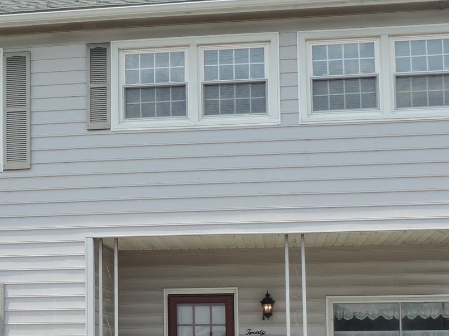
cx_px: 106
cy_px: 248
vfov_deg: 17.5
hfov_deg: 23.0
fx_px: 1089
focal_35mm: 84
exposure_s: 1/800
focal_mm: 5.8
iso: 80
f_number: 3.2
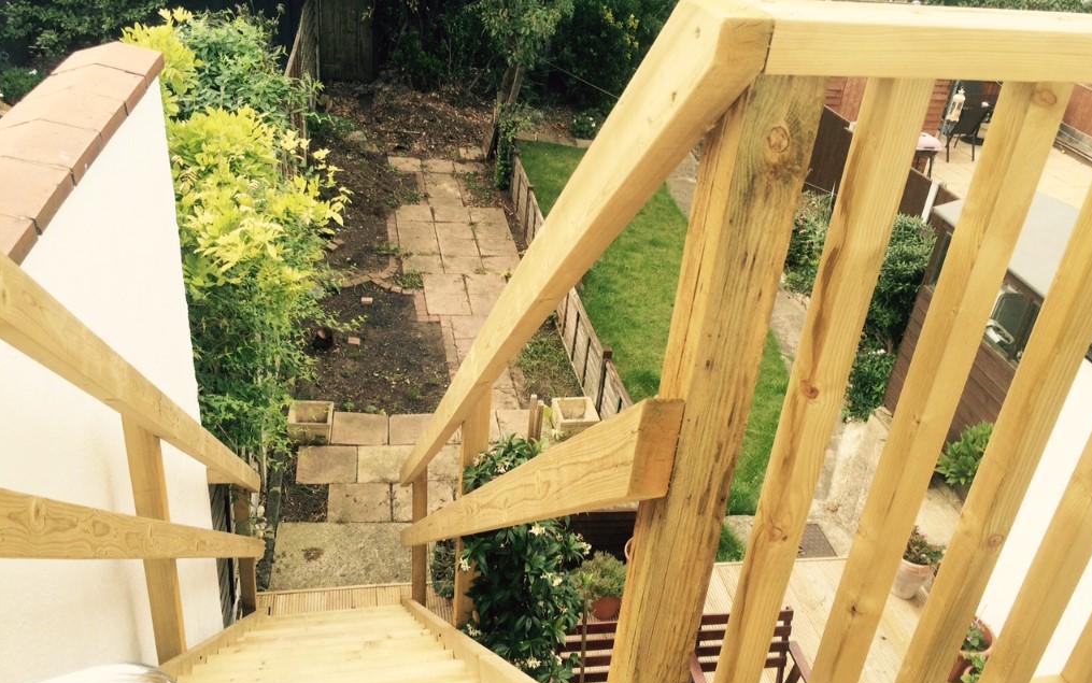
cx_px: 549
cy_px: 327
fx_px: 923
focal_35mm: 31
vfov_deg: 40.6
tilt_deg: -31.6
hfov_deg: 61.2
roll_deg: -4.9
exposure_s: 1/423
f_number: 2.2
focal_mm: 4.15
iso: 32
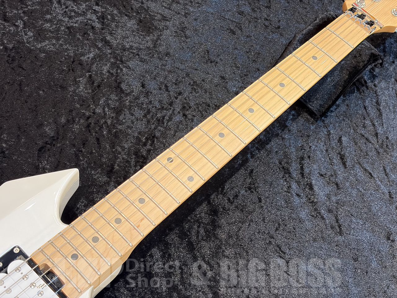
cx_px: 198
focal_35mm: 52
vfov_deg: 28.0
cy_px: 149
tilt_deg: -54.2
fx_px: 596
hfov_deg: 36.8
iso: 160
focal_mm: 5.96
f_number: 1.6
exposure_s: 1/40
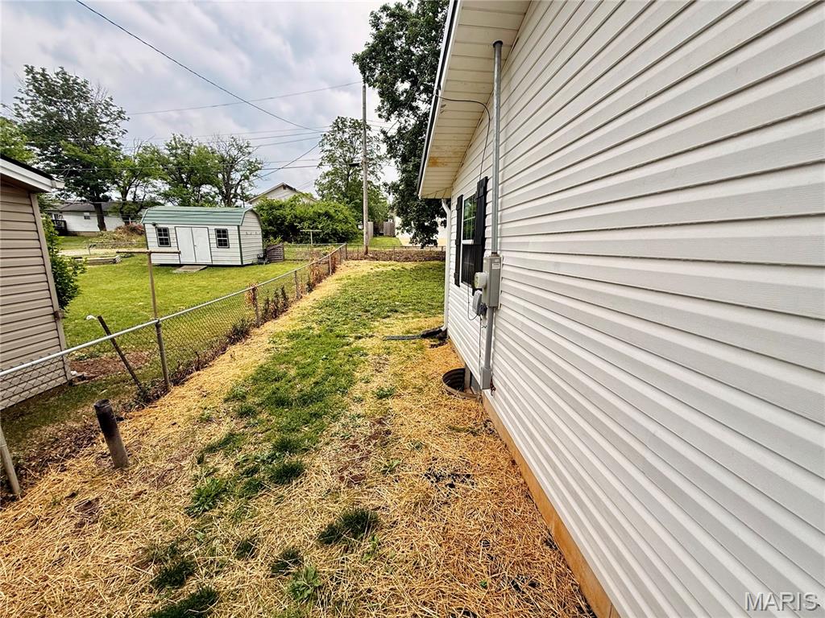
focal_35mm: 14
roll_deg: -0.1
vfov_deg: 85.7
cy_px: 309
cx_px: 412
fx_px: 334
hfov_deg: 102.1
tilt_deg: -9.9
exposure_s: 1/569
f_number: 2.2
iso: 50
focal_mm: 2.22
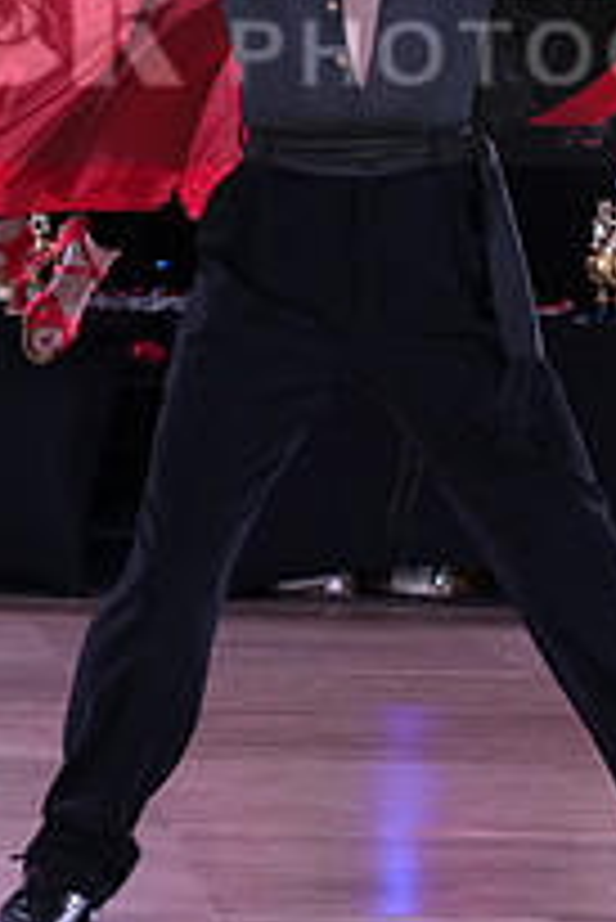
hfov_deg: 7.6
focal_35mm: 181
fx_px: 4637
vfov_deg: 11.2
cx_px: 501
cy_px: 18
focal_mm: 64
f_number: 5
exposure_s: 1/250
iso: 2500
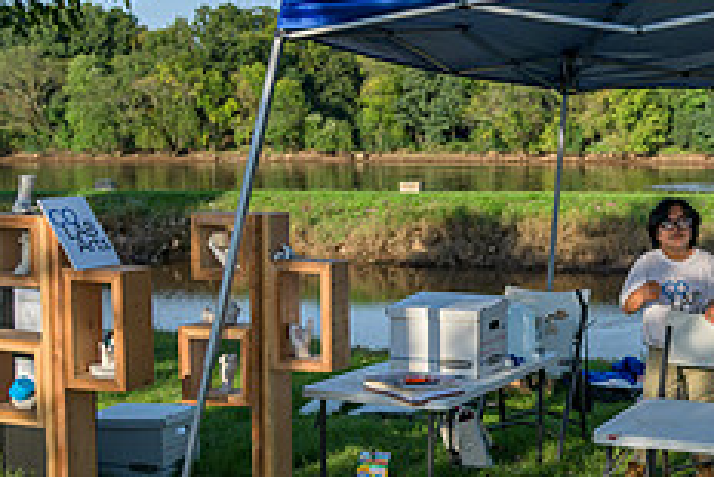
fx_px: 1191
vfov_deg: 22.6
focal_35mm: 60
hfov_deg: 31.3
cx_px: 683
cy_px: 260
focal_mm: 24
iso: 64
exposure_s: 1/200
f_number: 4
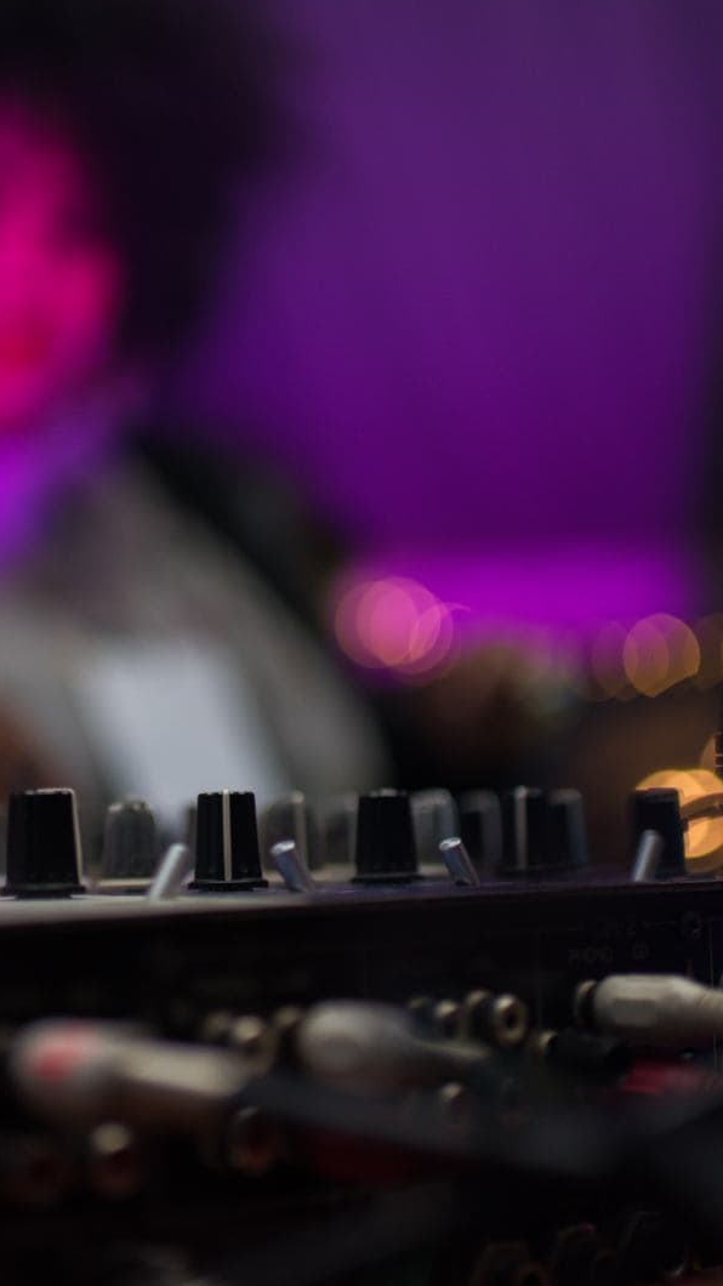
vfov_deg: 37.2
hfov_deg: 21.3
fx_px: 1909
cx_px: 220
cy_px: 644
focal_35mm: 56
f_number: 1.8
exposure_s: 1/200
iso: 1000
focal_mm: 35
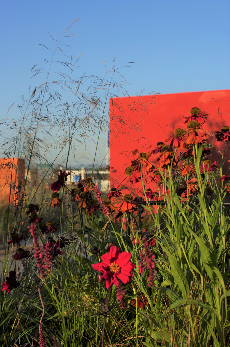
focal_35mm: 46
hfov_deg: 28.9
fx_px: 447
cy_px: 174
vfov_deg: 42.4
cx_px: 115
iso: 100
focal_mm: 31
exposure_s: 1/350
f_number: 6.7
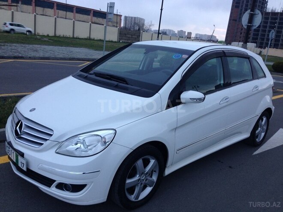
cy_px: 106
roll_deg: -6.0
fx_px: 270
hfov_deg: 55.4
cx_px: 142
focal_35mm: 33
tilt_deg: -15.2
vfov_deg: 42.9
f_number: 2.4
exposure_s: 1/30
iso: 50
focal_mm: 4.12
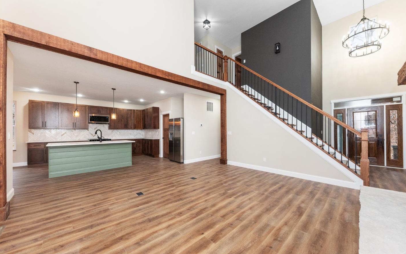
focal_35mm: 13
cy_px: 129
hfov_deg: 109.3
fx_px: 144
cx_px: 213
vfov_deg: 82.8
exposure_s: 1/200
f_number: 5.6
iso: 1250
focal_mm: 12
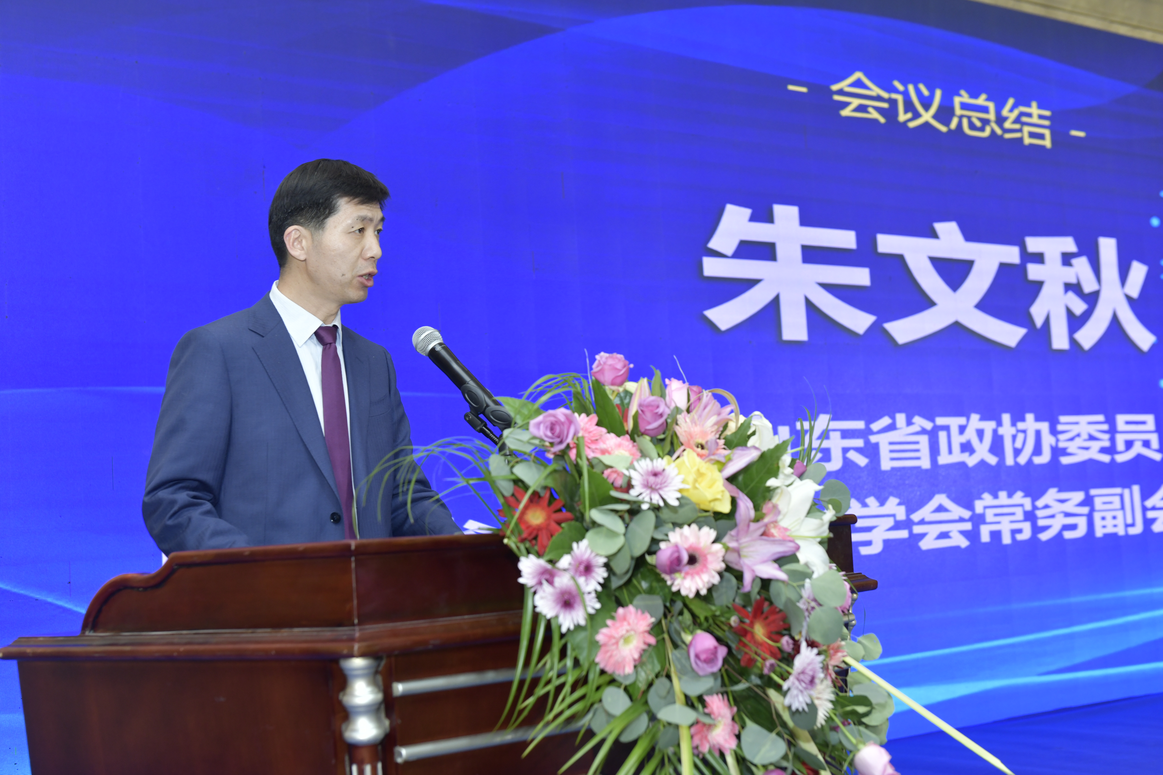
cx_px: 582
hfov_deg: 41.1
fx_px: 1551
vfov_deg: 28.1
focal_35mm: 48
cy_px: 388
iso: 800
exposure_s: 1/125
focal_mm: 48
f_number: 5
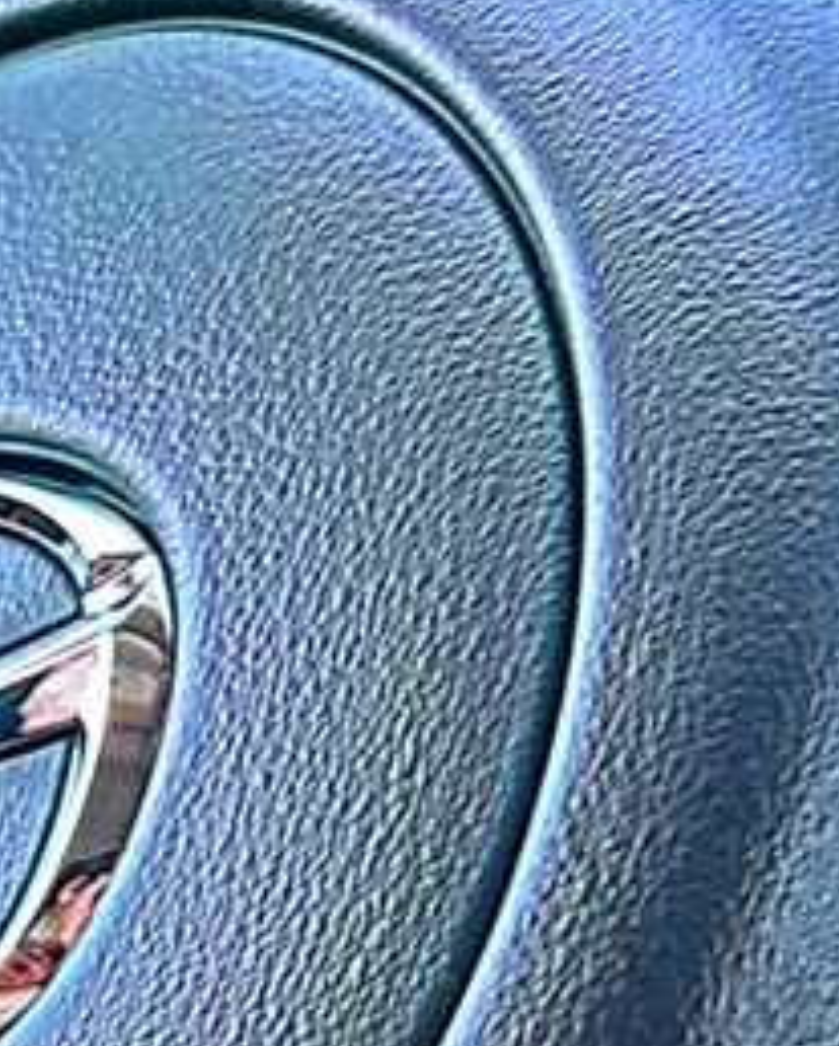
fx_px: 4834
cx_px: -304
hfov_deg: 9.7
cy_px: 683
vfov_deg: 12.3
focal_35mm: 156
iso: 40
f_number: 1.78
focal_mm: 6.86
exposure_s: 1/85
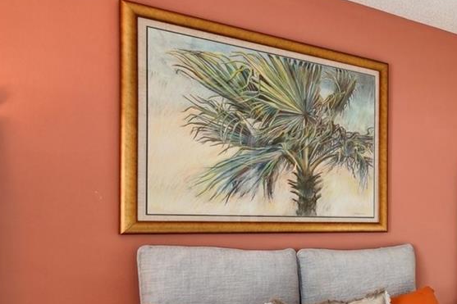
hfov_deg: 31.6
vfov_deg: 28.9
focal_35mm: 46
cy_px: 220
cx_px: 610
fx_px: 584
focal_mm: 16
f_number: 8
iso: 400
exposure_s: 1/6
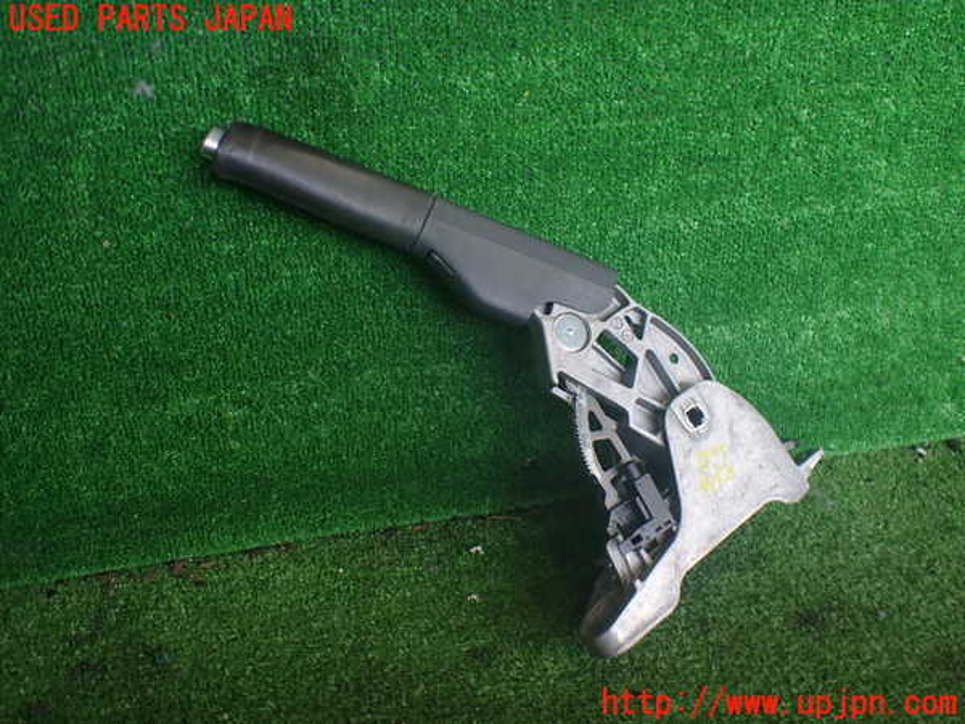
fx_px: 836
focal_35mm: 30
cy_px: 362
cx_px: 482
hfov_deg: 60.0
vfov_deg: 46.8
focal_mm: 5.4
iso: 200
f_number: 2.3
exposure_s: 1/125
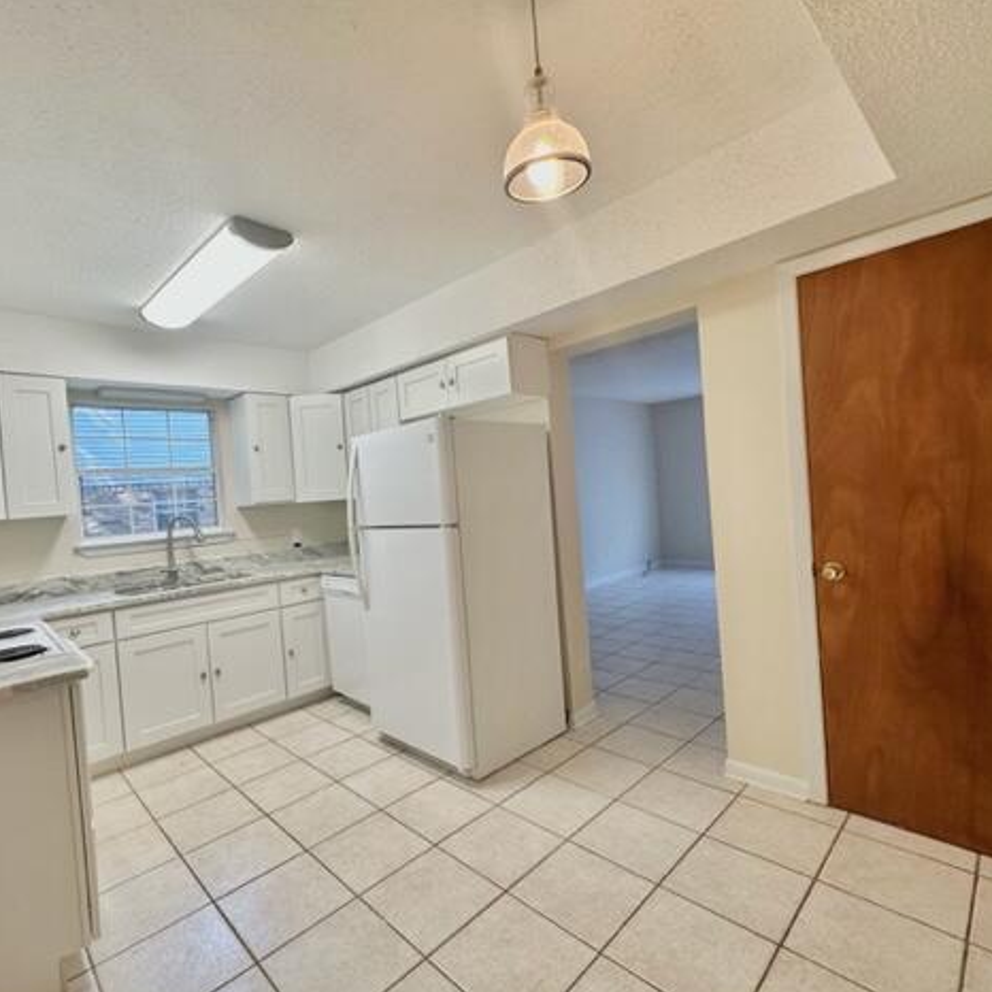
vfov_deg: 84.0
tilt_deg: -1.3
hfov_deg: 83.6
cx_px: 439
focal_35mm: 17
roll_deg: +3.9
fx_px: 551
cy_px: 502
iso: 100
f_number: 2.2
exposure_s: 1/120
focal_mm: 2.22
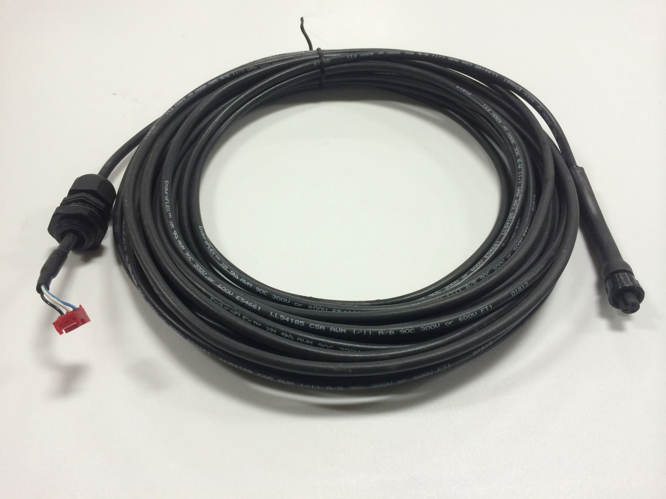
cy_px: 250
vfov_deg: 46.8
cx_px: 333
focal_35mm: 30
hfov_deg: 60.0
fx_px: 577
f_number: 2.2
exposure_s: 1/30
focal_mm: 4.12
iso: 40
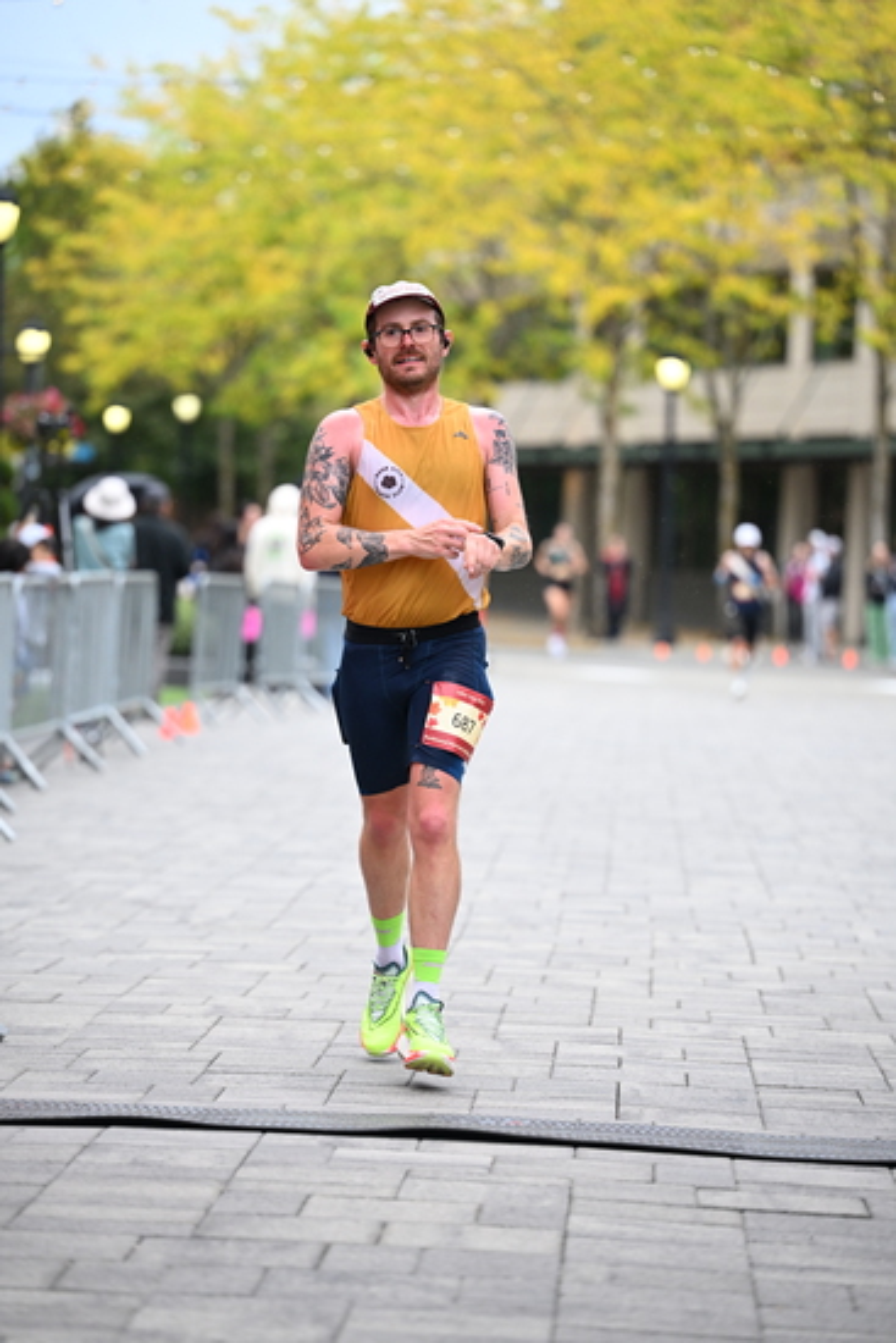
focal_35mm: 130
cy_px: 672
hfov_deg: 10.6
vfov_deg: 15.8
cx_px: 448
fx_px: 4850
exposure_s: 1/2000
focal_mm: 130
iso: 1250
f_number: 2.8
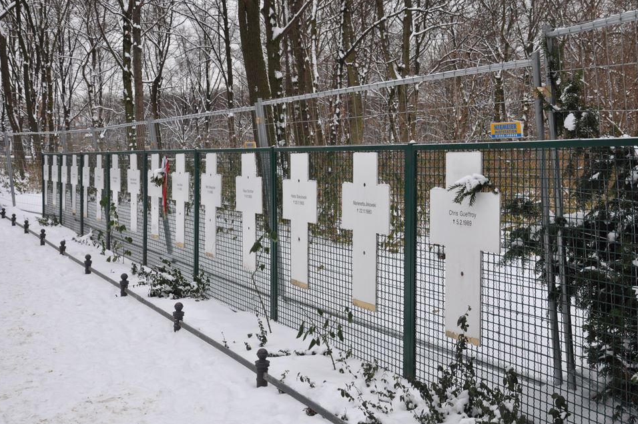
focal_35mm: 45
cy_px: 202
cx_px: 332
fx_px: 797
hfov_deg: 43.6
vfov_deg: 29.8
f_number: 6.3
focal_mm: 28
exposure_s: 1/160
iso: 200
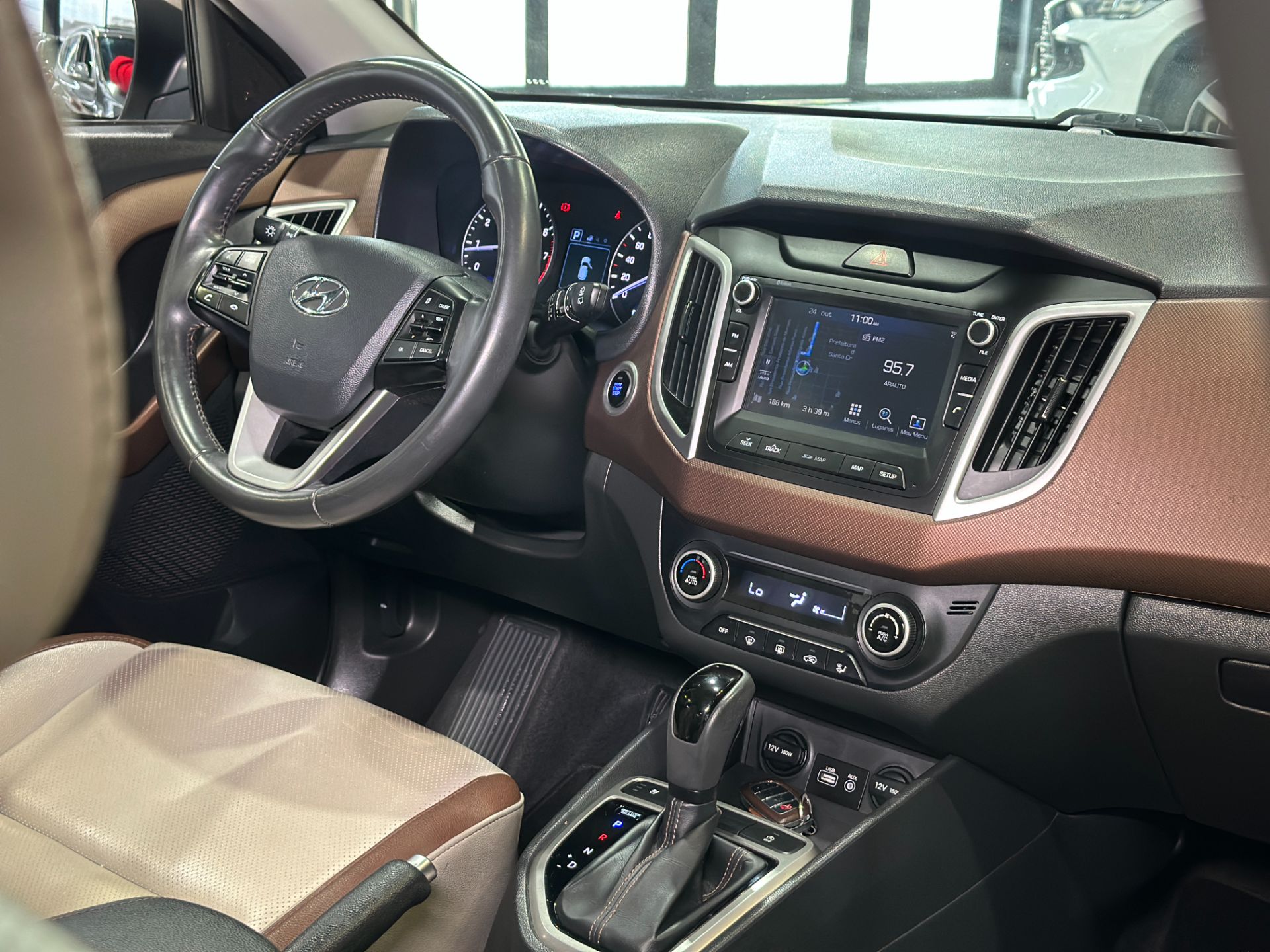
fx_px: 1761
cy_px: 476
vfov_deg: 30.3
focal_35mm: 48
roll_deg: -0.9
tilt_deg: -18.7
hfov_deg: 39.7
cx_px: 635
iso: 320
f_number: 1.78
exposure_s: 1/40
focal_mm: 6.86
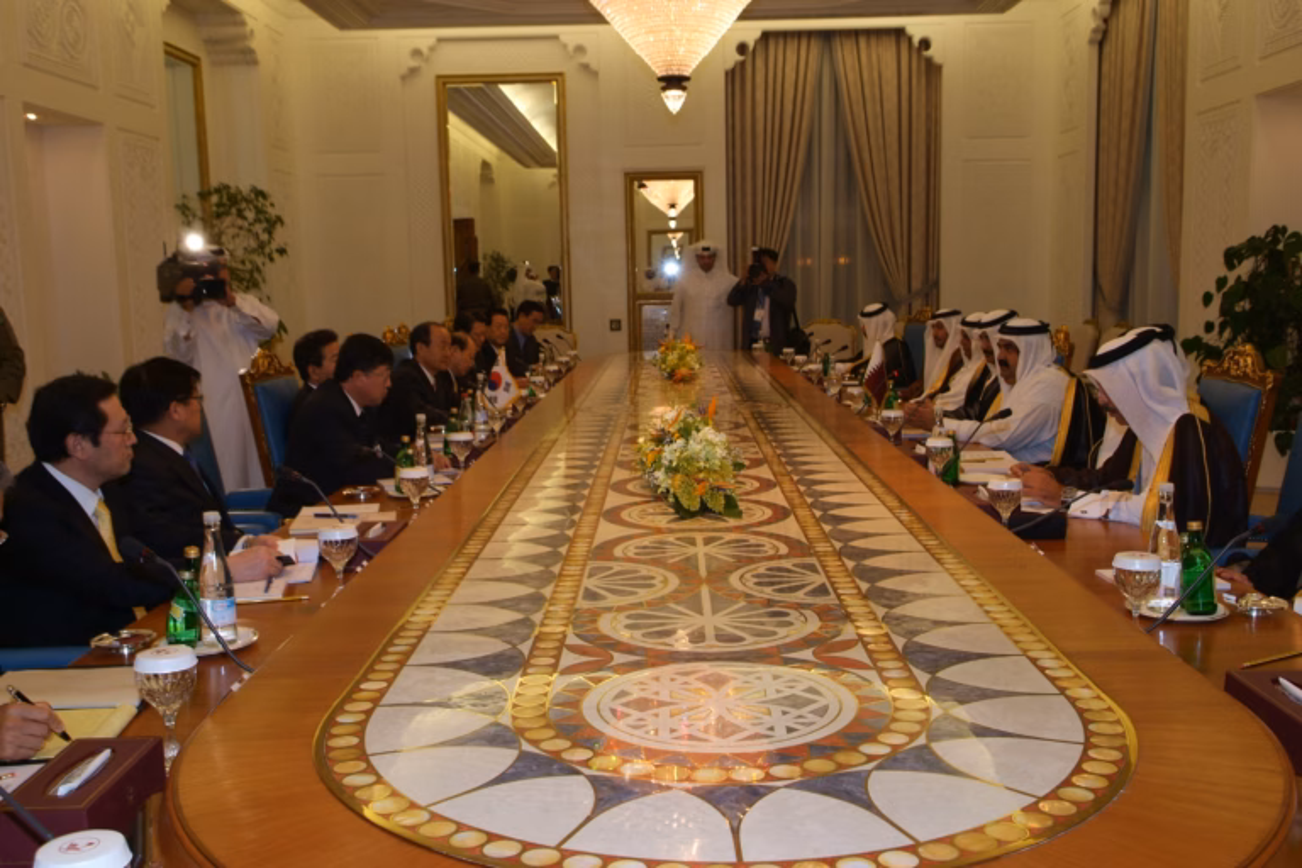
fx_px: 1193
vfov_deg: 40.0
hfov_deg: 57.2
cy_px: 434
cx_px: 651
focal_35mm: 33
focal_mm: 22
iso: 400
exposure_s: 1/60
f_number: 5.6
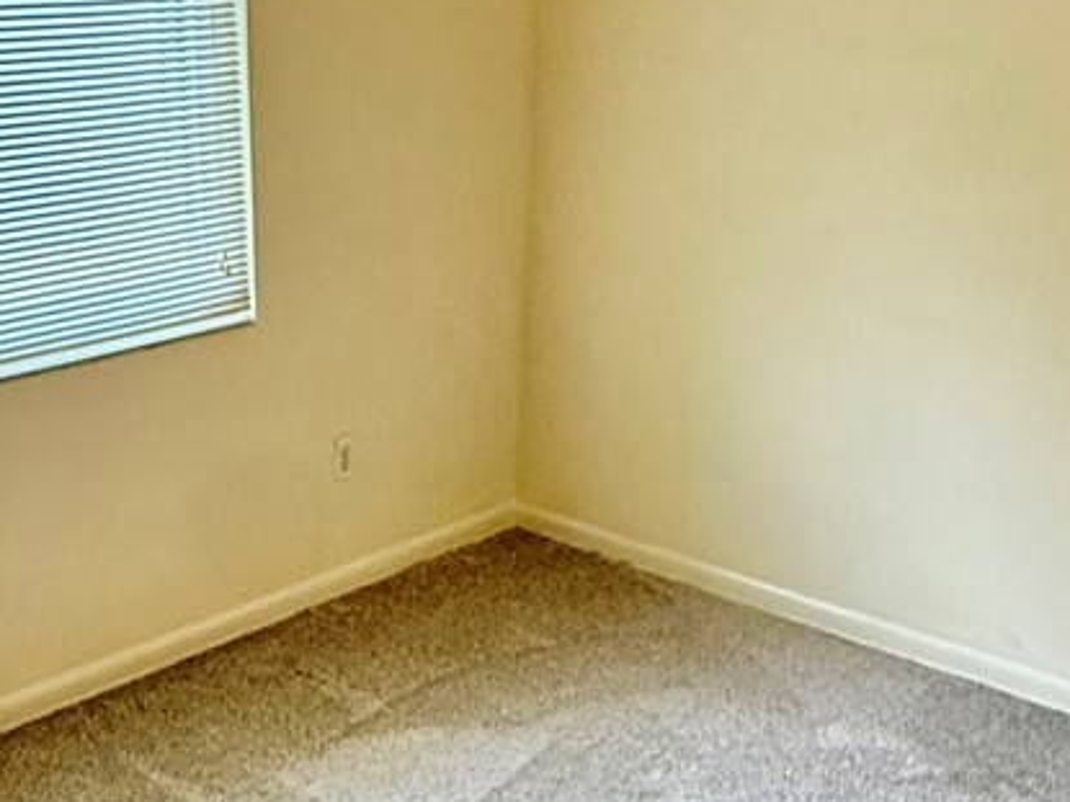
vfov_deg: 26.6
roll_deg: -1.7
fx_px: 1669
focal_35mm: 54
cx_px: 474
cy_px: 627
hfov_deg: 35.5
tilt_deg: -23.7
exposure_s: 1/120
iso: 160
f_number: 2.2
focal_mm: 2.22
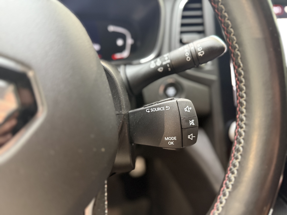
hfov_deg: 71.6
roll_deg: +0.6
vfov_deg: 56.8
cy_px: 108
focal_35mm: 24
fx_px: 199
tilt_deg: -24.9
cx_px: 144
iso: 640
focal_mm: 6.76
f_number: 1.78
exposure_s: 1/50
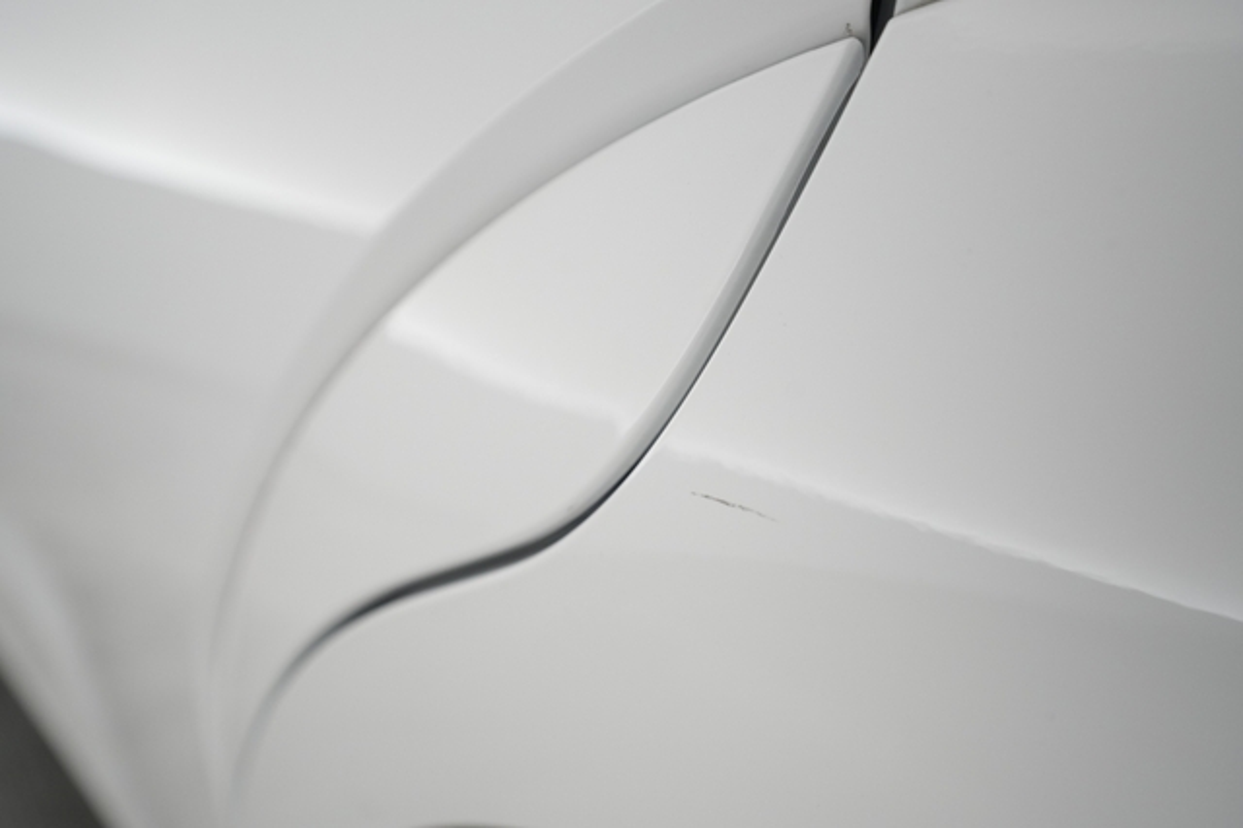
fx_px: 966
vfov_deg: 46.4
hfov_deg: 65.5
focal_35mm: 28
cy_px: 414
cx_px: 622
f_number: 5
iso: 2500
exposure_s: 1/125
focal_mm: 28
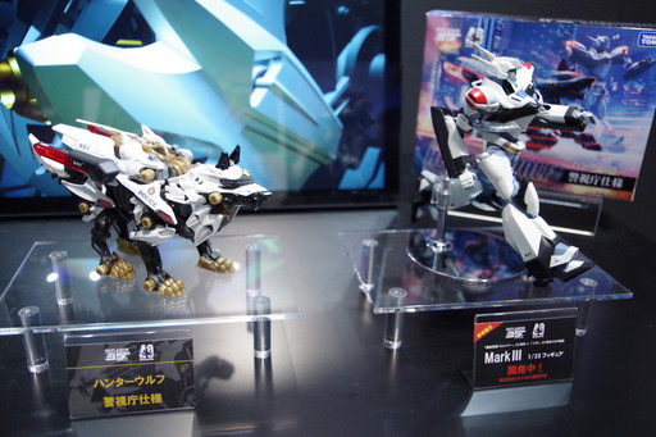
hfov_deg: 60.3
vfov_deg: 42.3
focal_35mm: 31
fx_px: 565
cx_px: 328
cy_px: 218
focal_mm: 21
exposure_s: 1/50
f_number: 4
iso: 1600
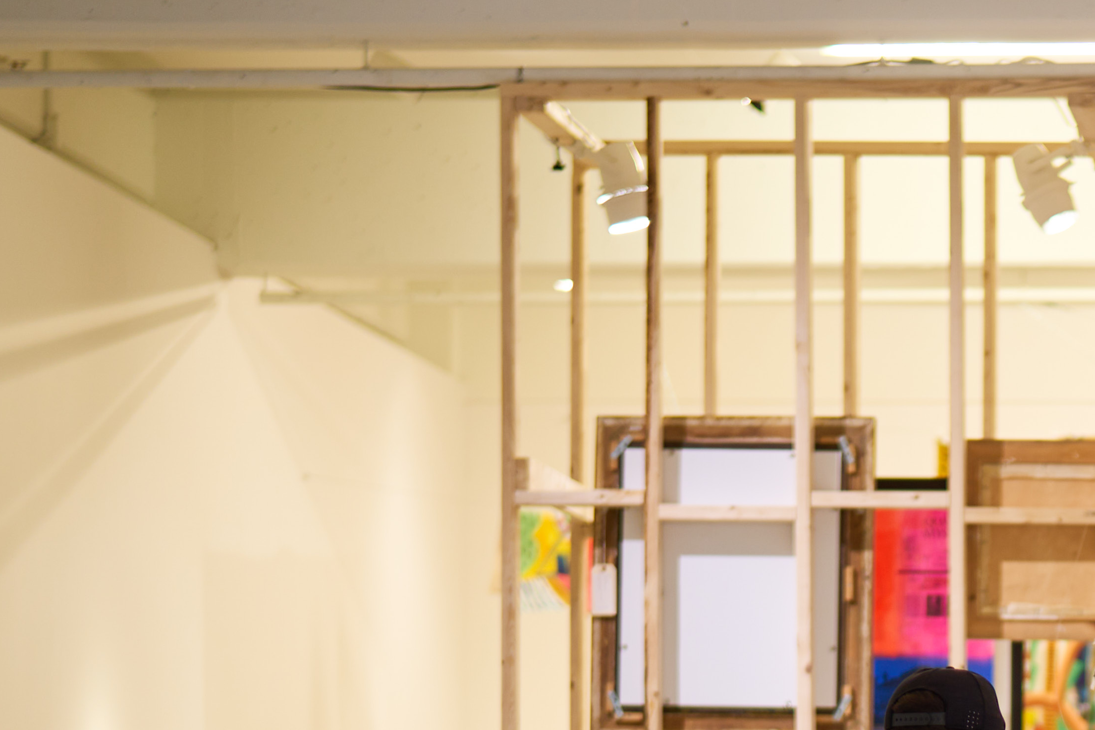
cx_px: 1424
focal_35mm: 156
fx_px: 4744
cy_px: 1022
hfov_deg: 12.7
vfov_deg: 8.6
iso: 100
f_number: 1.4
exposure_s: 1/50
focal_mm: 50
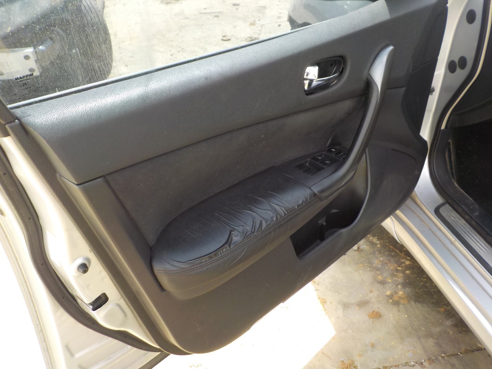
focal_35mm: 30
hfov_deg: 60.0
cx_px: 246
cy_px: 184
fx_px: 426
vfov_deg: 46.8
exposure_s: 1/200
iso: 125
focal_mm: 4.1
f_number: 3.3
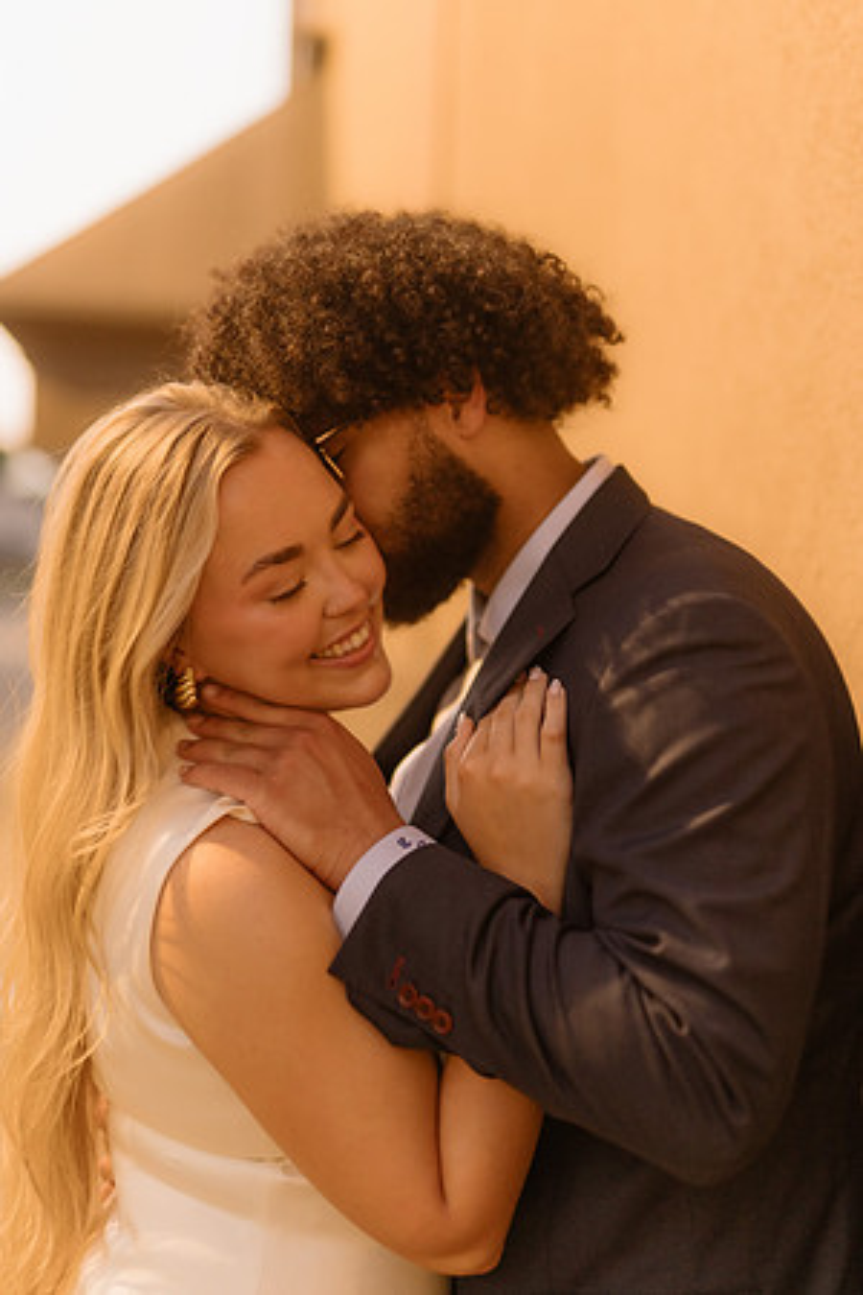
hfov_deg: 27.0
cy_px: 648
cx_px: 432
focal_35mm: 50
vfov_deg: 39.6
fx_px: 1798
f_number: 1.4
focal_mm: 50
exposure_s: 1/125
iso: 1000
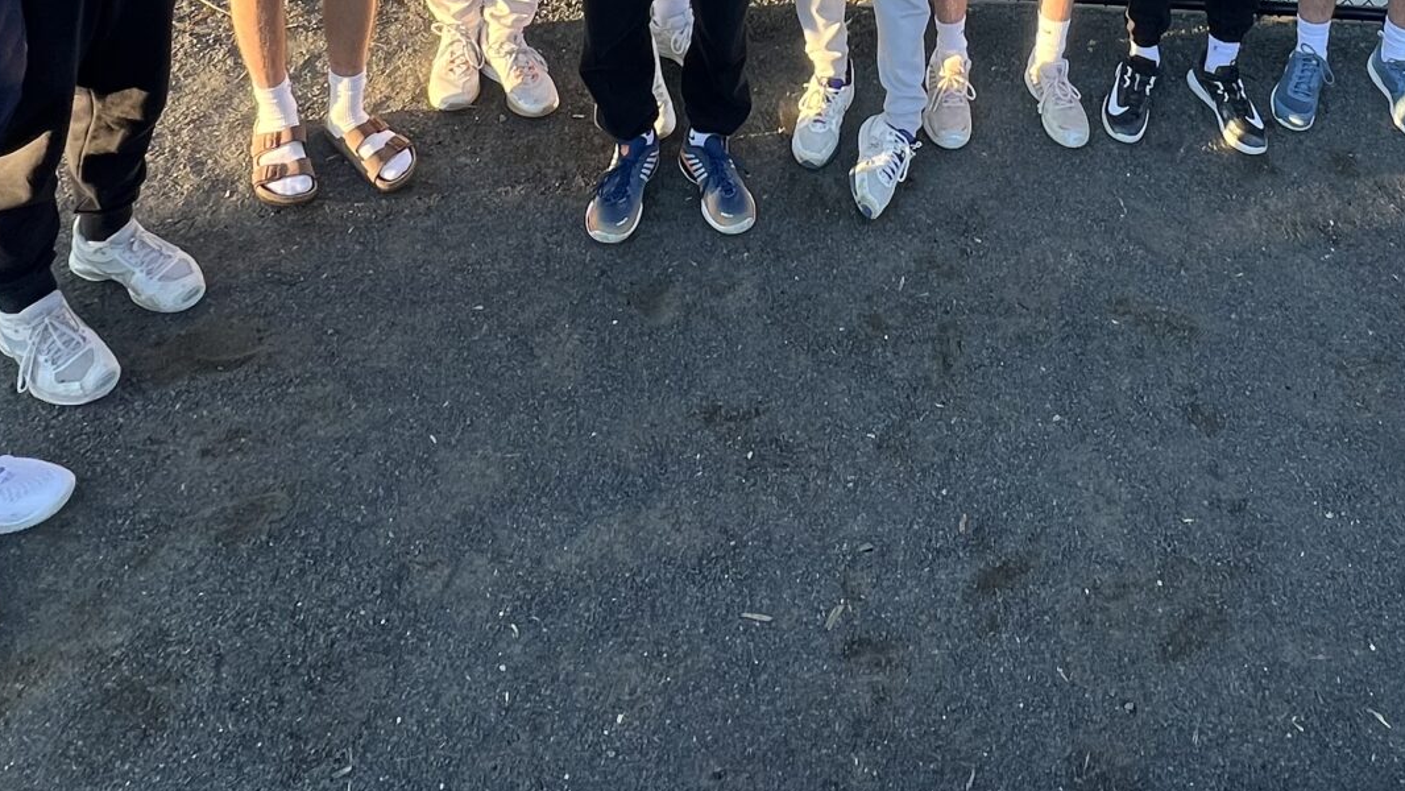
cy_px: -403
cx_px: 977
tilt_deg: -18.6
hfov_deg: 56.3
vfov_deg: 25.6
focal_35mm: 34
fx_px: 1267
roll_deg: -6.5
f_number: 1.8
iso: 32
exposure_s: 1/104
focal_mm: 1.57
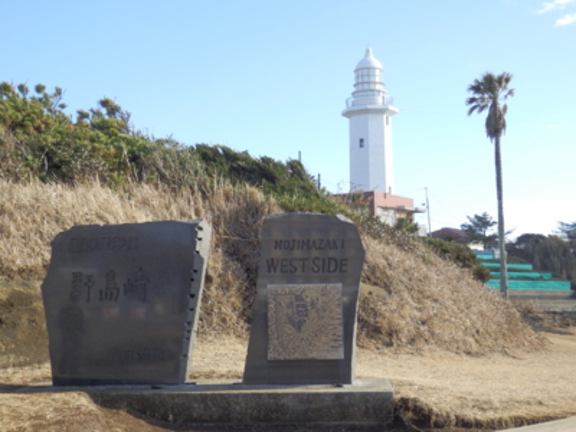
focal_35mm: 54
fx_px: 899
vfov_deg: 27.0
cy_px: 216
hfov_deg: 35.5
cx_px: 288
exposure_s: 1/250
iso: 80
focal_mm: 9.8
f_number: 4.1
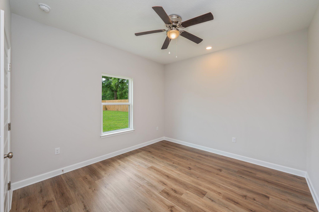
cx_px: 160
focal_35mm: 14
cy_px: 106
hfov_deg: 104.3
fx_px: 124
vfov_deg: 81.1
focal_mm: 14
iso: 250
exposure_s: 1/30
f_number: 9
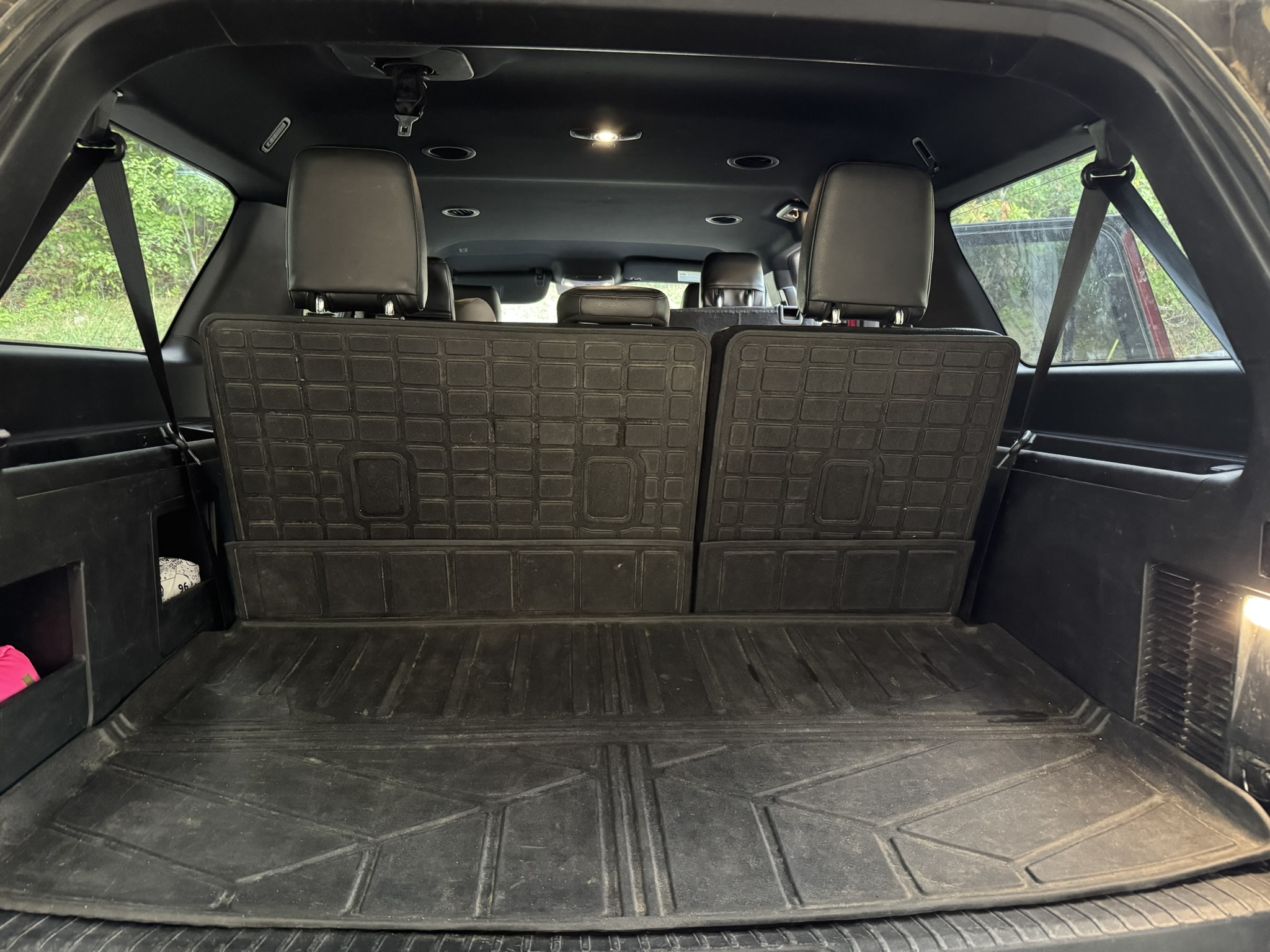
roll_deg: -0.7
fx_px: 881
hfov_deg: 71.6
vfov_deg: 56.8
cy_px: 476
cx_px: 635
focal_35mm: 24
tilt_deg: -7.8
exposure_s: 1/30
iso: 1000
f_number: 1.78
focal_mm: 6.76
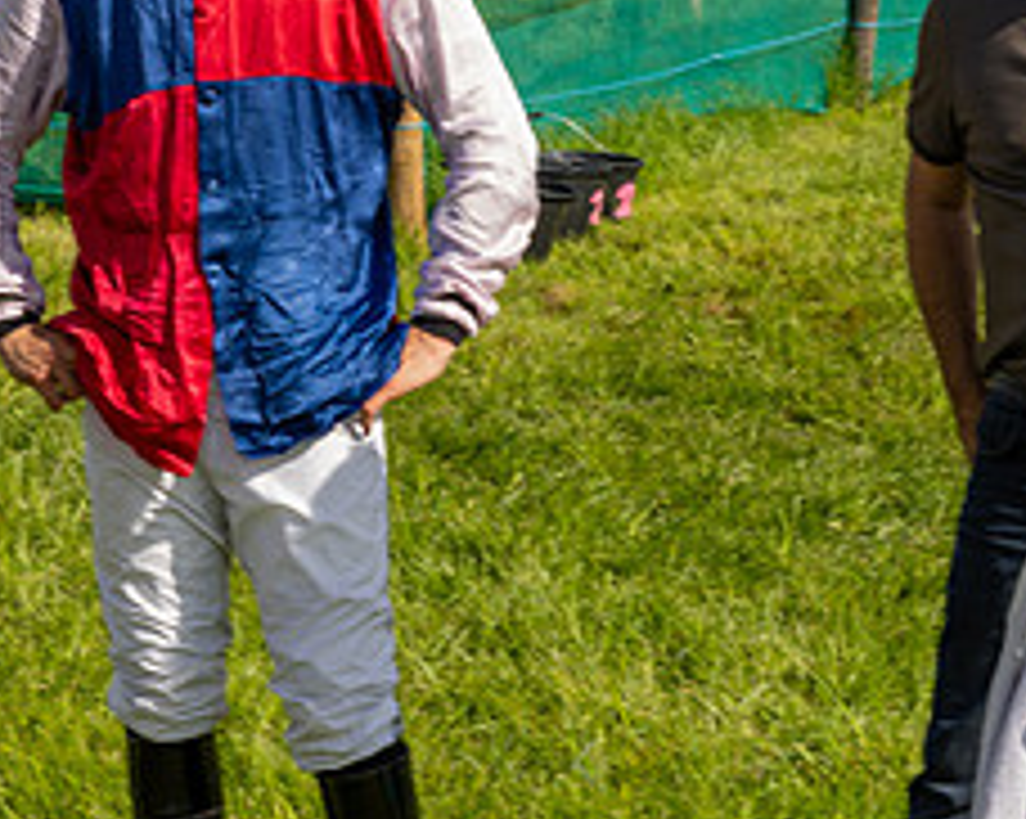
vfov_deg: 9.8
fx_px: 4763
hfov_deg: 12.3
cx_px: 267
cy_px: 305
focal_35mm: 157
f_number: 11
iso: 50
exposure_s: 1/100
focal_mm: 54
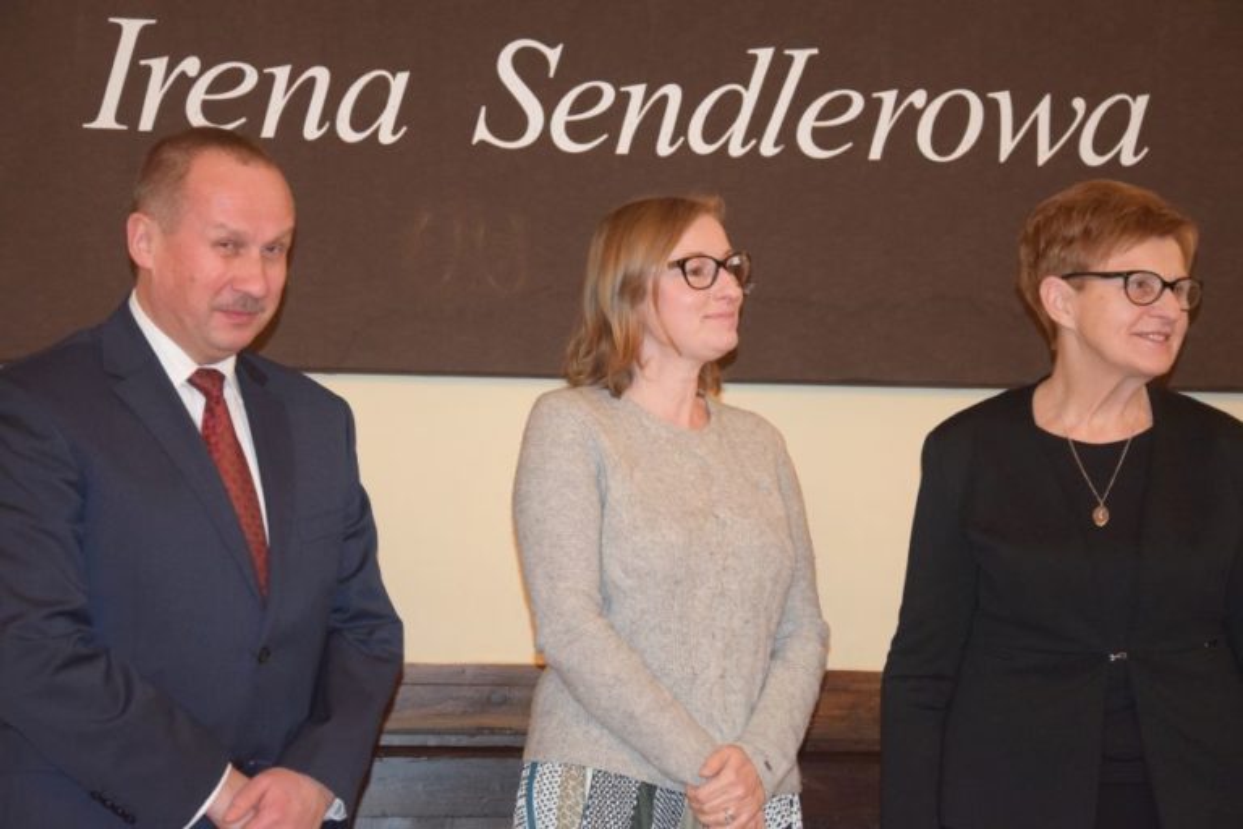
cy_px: 414
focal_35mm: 87
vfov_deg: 15.7
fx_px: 3004
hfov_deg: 23.4
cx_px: 622
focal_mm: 58
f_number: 5
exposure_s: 1/60
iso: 3200
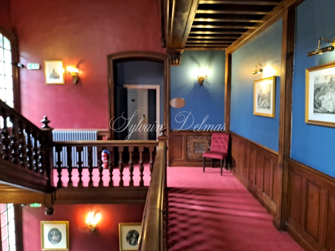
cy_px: 126
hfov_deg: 69.4
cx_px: 168
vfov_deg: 54.9
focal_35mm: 25
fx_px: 242
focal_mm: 4.65
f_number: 1.8
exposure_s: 1/25
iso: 400
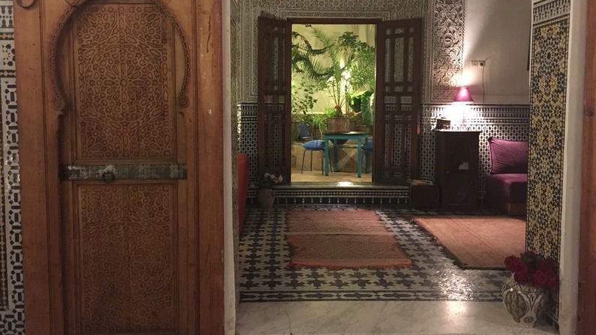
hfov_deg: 61.0
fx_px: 506
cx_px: 300
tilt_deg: -5.1
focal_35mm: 32
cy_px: 146
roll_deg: -0.4
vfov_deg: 36.6
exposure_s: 1/4
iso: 200
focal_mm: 4.15
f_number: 2.2
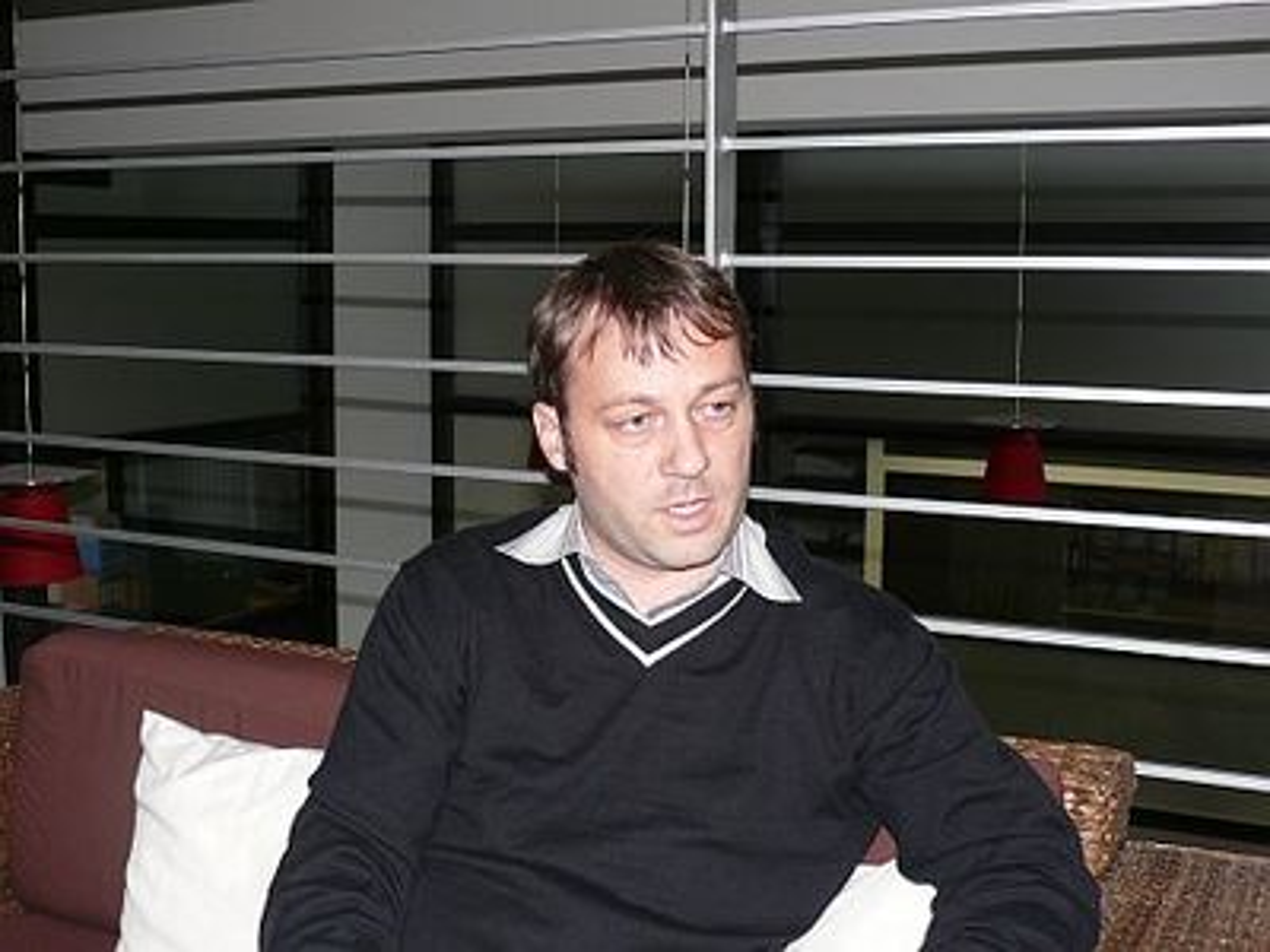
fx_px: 1614
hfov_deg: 42.9
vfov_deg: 32.9
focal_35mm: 44
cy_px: 476
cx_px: 635
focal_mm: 8.6
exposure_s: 1/30
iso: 100
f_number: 2.8
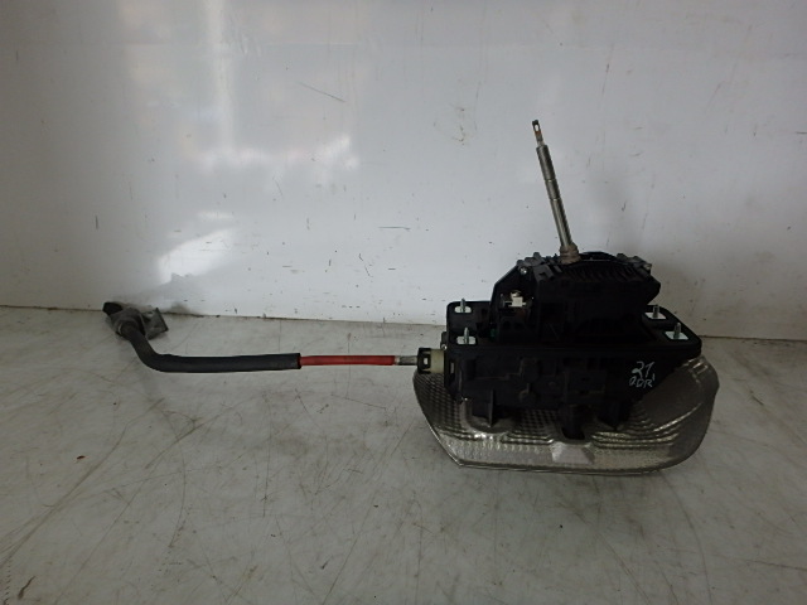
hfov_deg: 79.0
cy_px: 302
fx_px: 490
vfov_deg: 63.4
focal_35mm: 21
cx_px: 404
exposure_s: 1/60
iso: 200
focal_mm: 3.7
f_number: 3.5
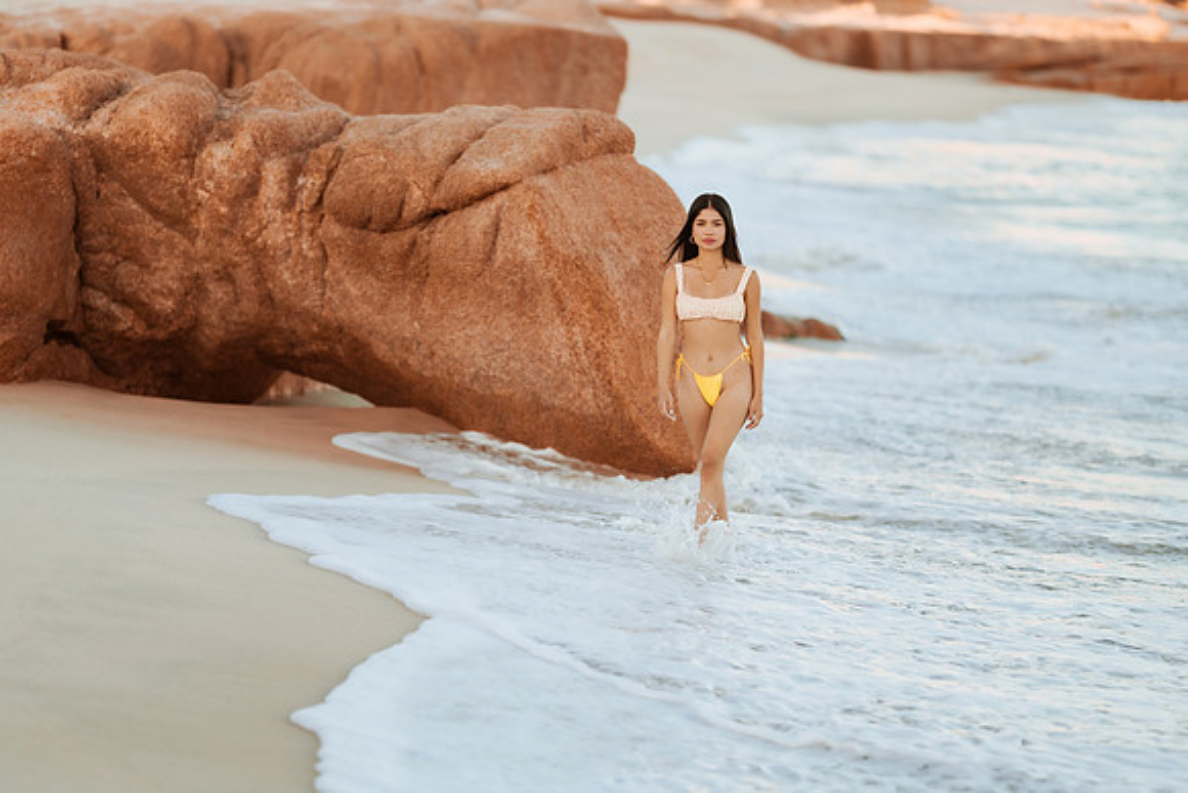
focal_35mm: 135
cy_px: 396
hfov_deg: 15.2
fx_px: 4456
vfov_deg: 10.2
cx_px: 594
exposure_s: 1/800
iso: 100
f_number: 1.8
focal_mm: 135
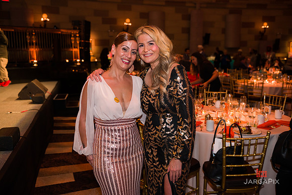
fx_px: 284
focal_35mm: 35
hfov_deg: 54.5
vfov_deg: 37.8
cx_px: 146
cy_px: 98
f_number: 4
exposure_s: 1/200
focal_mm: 35
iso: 1600
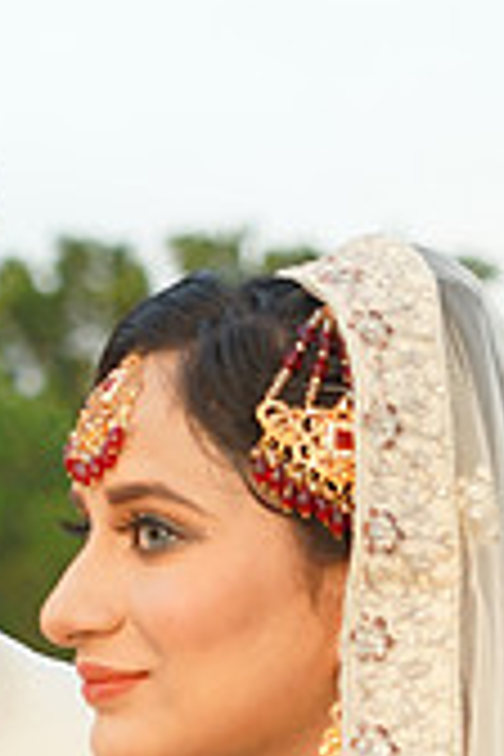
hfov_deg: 6.7
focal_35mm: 204
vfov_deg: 10.0
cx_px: 11
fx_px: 4284
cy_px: 842
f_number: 4
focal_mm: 59
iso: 400
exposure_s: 1/200
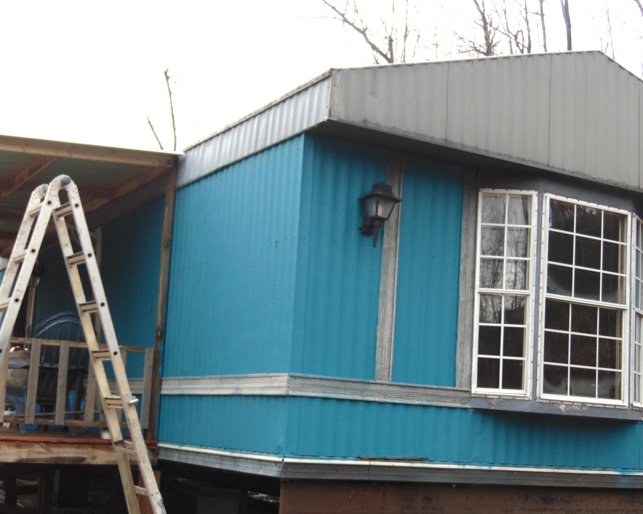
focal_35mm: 55
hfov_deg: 34.1
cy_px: 287
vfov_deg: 27.6
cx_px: 345
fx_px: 1047
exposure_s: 1/60
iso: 80
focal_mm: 7.6
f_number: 3.3
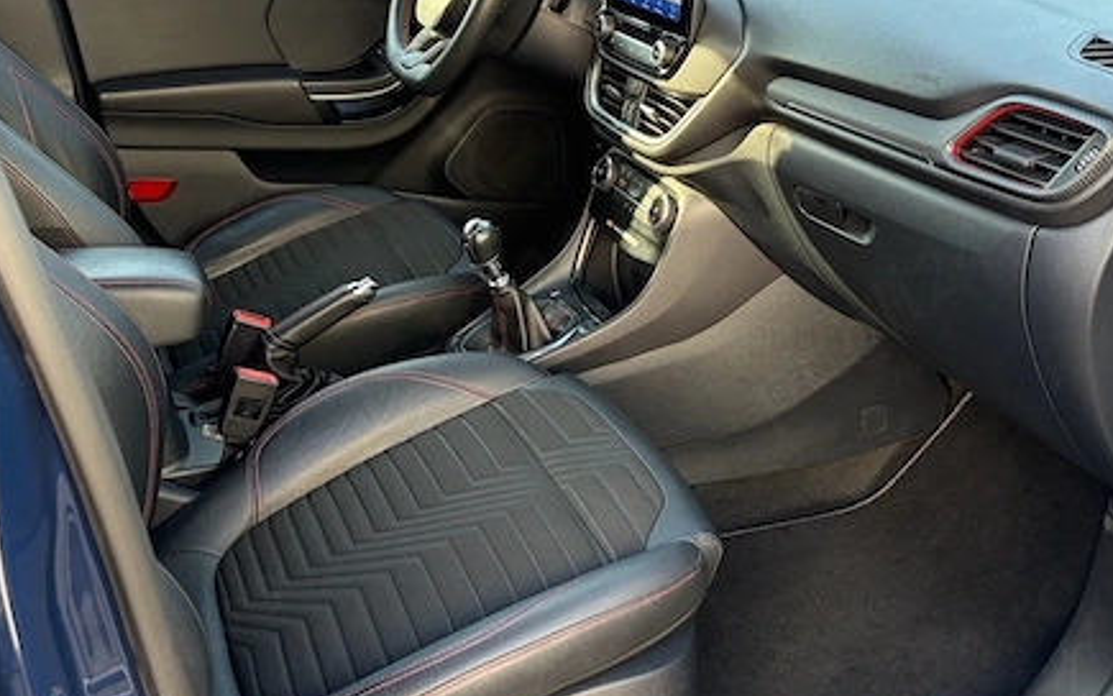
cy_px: 307
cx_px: 619
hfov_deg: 51.4
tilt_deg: -23.9
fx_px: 1153
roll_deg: +0.0
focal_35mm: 38
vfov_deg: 33.6
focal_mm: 5.96
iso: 125
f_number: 1.6
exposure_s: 1/149
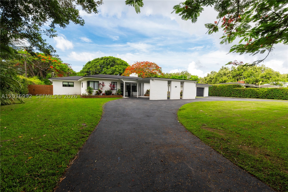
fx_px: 132
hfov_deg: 95.0
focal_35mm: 16
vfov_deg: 72.0
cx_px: 144
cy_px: 96
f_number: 8
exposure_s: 1/200
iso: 250
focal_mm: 11
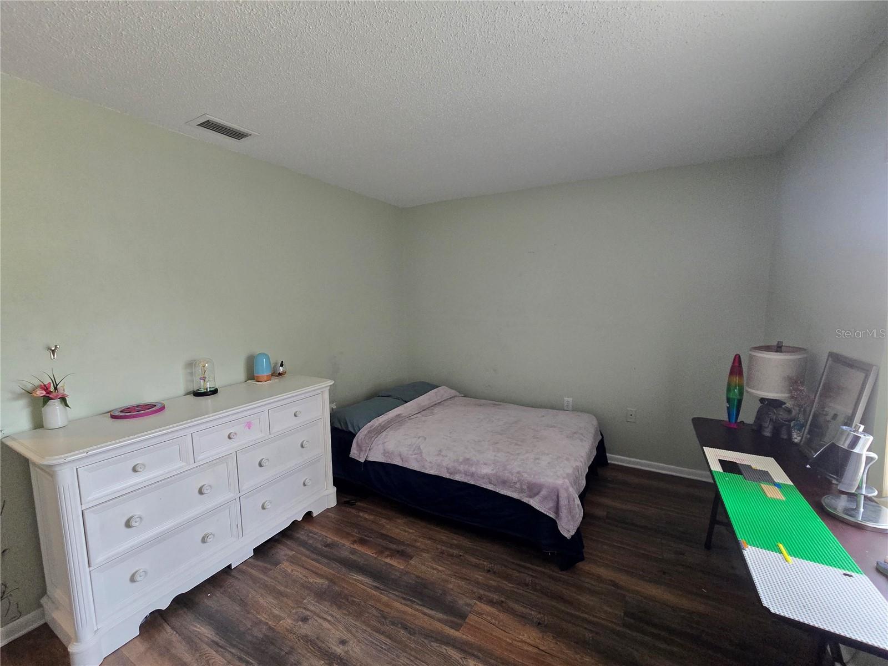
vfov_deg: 89.9
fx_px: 333
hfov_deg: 106.2
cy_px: 333
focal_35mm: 13
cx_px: 444
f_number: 2.2
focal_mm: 2.2
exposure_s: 1/100
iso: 500
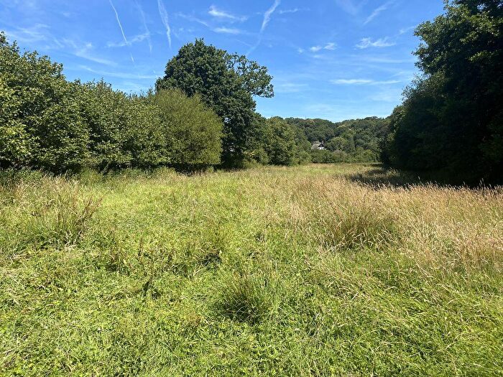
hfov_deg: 67.3
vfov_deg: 53.1
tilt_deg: -3.6
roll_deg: +0.1
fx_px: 378
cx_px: 252
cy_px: 188
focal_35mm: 26
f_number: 1.6
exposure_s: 1/2358
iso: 50
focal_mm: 5.1
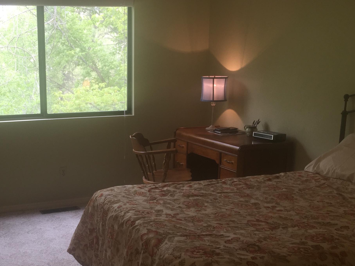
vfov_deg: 30.1
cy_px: 169
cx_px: 96
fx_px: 492
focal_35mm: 48
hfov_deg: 38.8
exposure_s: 1/50
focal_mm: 4.15
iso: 32
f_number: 2.2
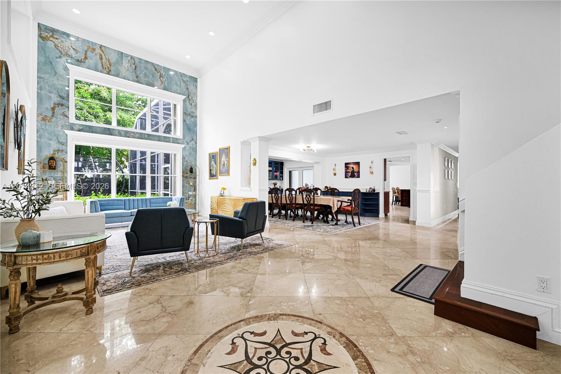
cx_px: 280
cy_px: 187
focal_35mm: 14
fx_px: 218
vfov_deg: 81.3
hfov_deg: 104.2
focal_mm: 14
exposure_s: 1/50
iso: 100
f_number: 4
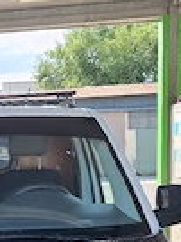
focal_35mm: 68
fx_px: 475
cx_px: -48
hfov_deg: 20.0
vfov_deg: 27.8
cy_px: 204
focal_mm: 5.54
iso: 40
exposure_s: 1/588
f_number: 1.8
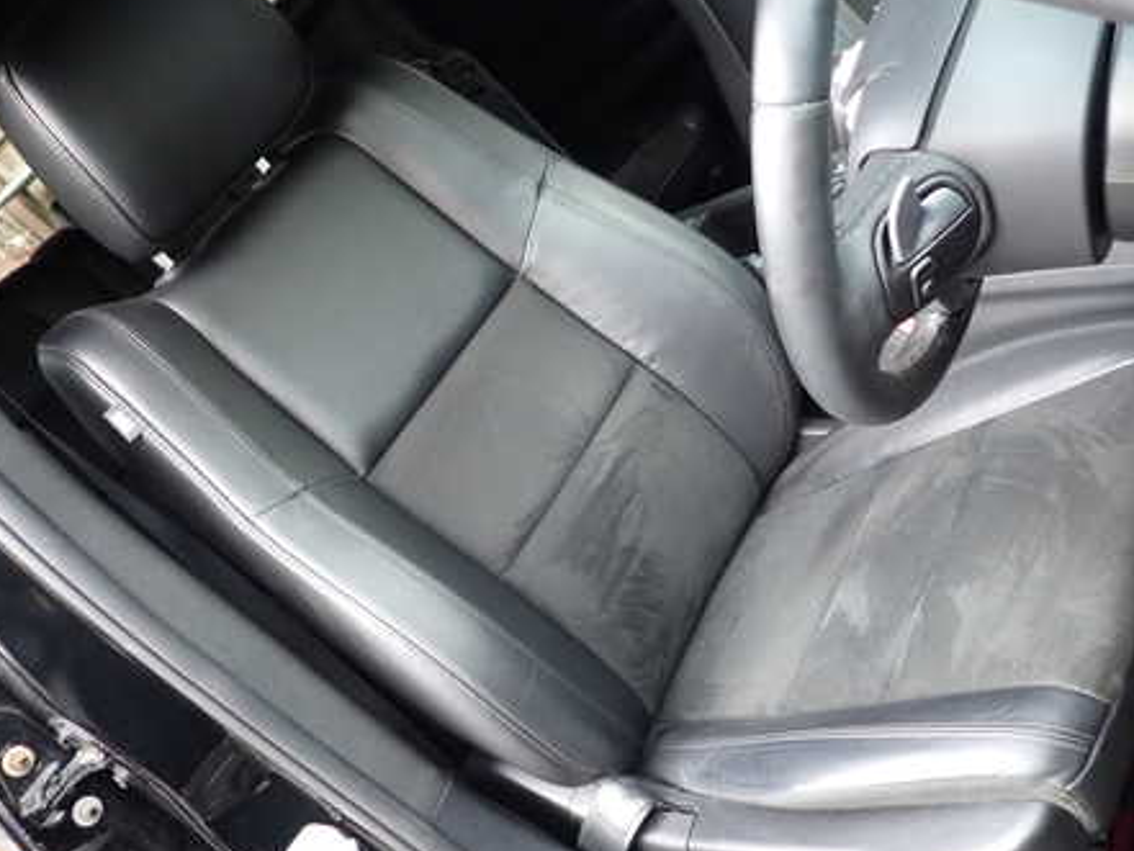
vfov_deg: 41.7
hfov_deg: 53.9
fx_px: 1114
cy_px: 476
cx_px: 591
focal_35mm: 34
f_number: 2
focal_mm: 4.5
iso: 200
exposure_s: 1/60
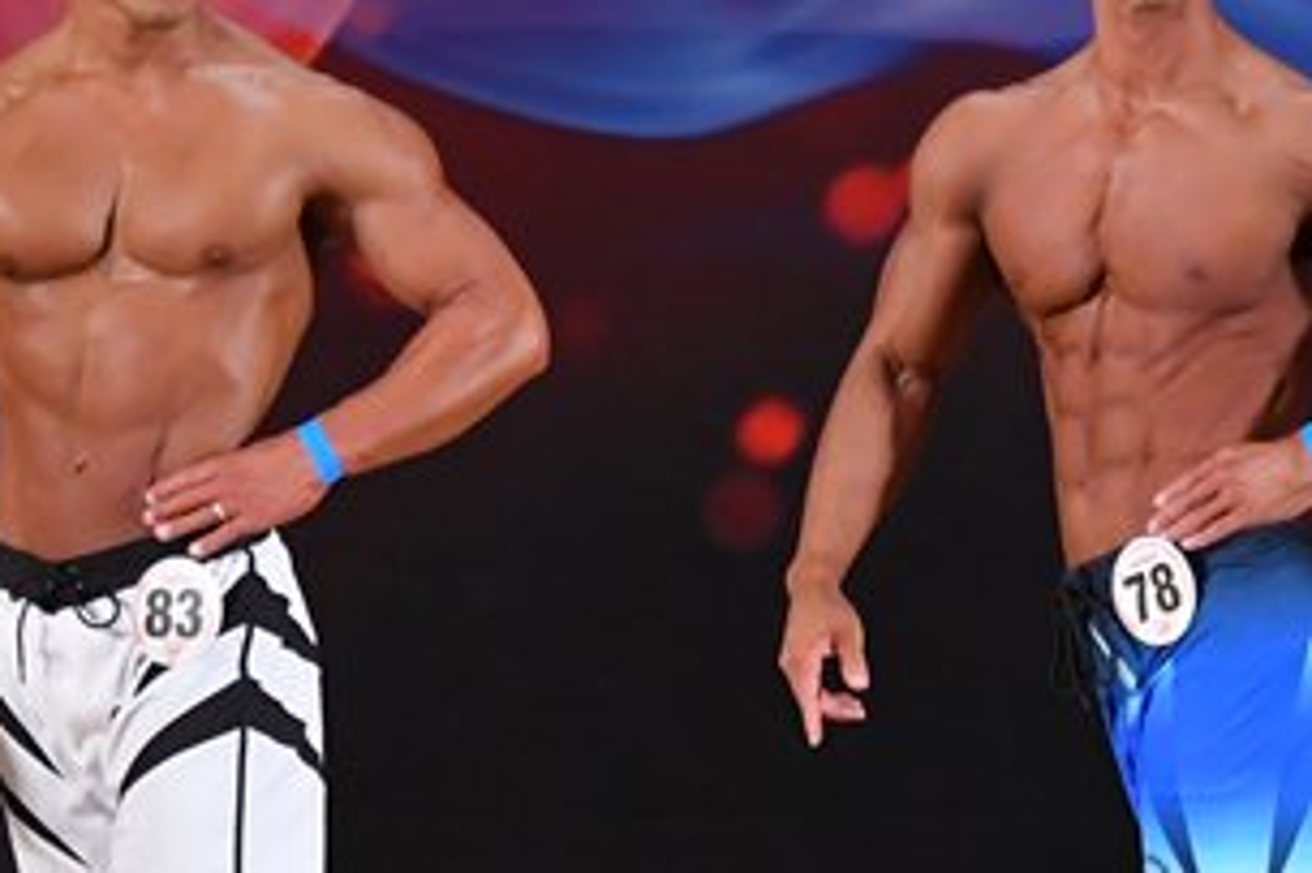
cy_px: 628
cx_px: 854
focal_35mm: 572
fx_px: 20834
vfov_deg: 2.4
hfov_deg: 3.6
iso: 3200
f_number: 5.6
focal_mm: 150
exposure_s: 1/400
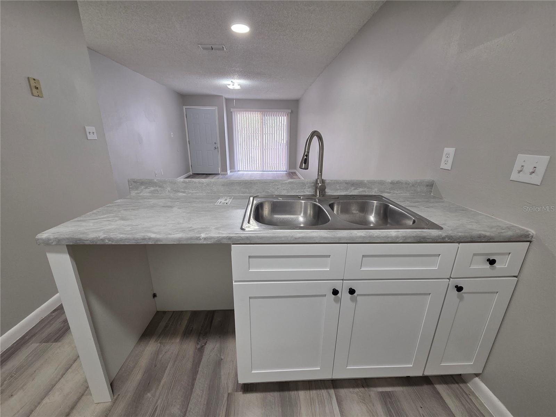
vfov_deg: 89.9
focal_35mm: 13
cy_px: 208
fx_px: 209
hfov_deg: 106.2
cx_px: 278
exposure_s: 1/60
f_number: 2.2
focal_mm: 2.2
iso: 160
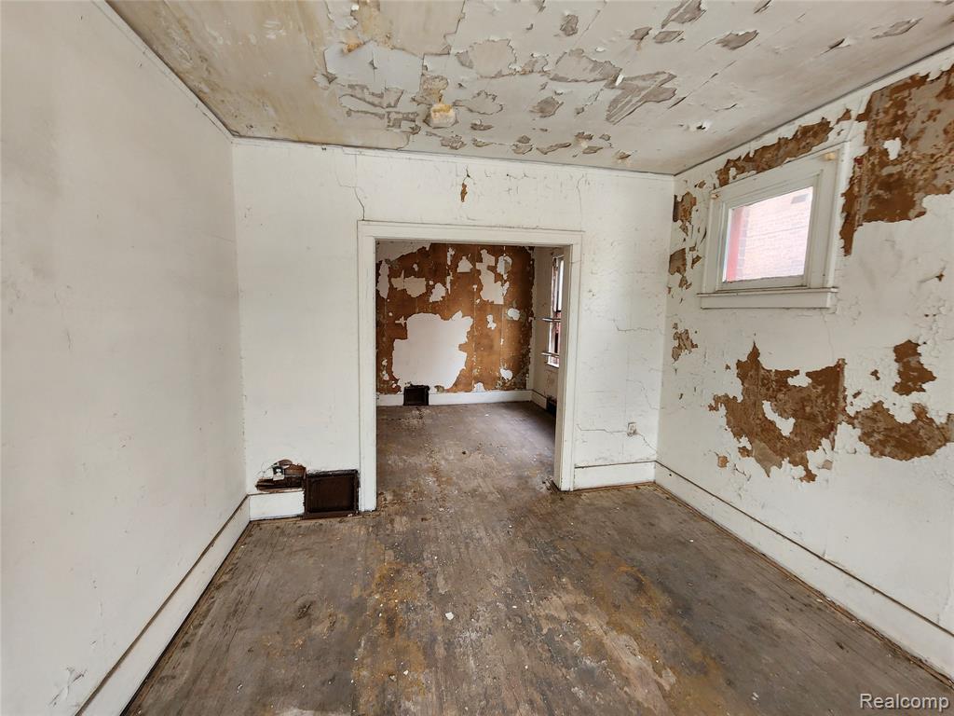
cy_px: 358
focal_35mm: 13
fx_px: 358
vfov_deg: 89.9
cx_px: 477
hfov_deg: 106.2
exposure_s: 1/60
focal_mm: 2.2
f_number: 2.2
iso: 200
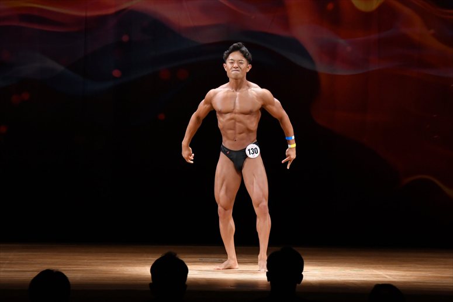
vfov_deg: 6.3
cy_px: 151
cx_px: 226
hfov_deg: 9.5
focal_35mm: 217
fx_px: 2729
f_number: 5.6
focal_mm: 145
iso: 3200
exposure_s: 1/400
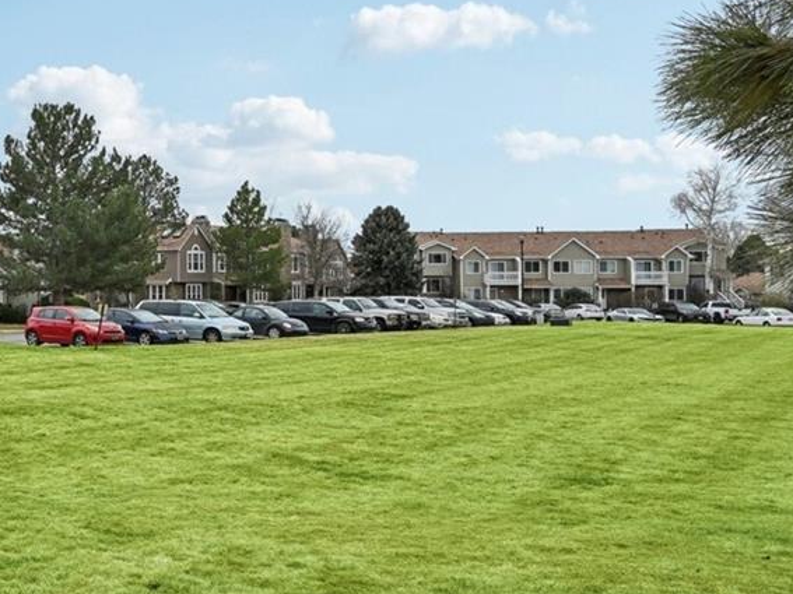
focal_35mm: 38
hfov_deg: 41.0
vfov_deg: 37.6
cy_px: 257
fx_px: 870
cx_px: -45
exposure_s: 1/100
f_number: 8
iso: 64
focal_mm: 14
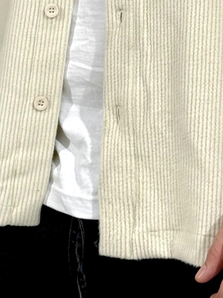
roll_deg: -1.4
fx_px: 1409
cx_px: 170
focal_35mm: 164
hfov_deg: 9.0
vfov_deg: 11.7
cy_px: -109
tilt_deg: -3.5
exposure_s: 1/100
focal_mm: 6.76
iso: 64
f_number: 1.78
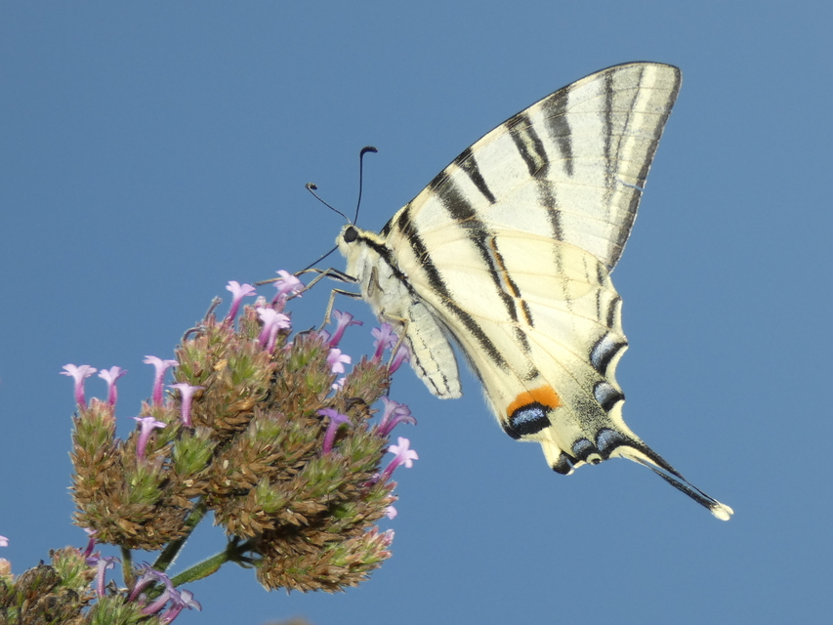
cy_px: 312
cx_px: 416
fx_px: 2238
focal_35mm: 93
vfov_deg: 15.9
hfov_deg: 21.1
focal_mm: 16.6
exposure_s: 1/200
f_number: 4.7
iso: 80
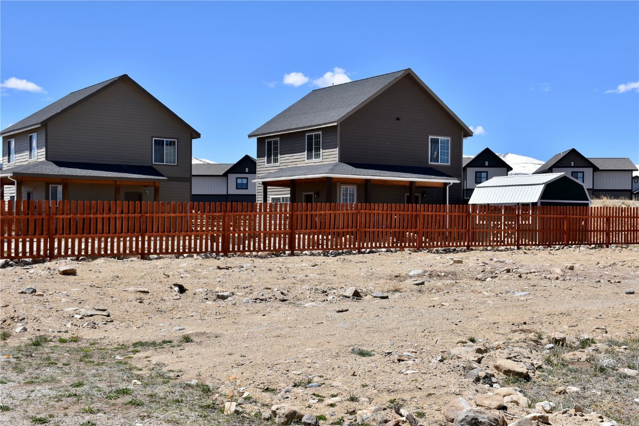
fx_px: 905
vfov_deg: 26.5
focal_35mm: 51
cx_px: 320
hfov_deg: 38.9
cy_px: 213
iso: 200
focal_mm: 34
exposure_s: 1/400
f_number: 10
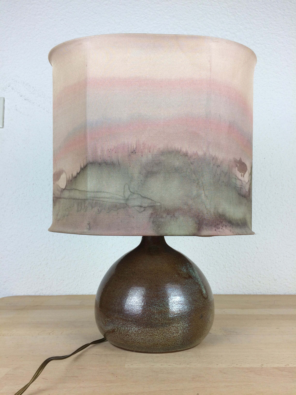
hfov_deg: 48.2
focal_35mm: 29
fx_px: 331
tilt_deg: +4.4
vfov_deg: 61.7
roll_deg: +1.4
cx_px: 148
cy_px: 198
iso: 32
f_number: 2.2
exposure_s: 1/50
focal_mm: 4.15
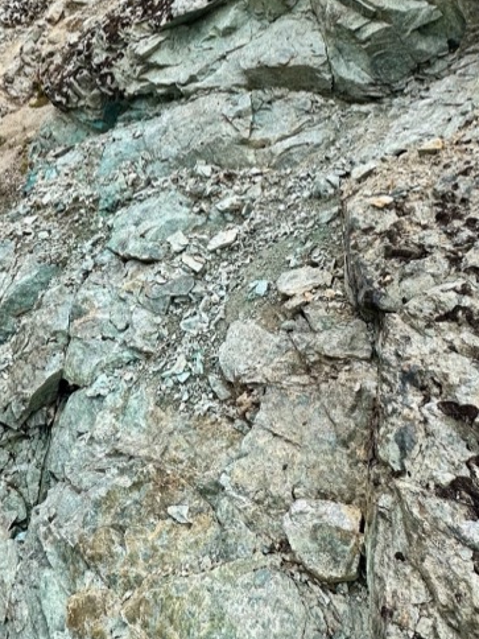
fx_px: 498
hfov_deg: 50.0
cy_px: 114
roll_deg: -1.2
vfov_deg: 59.4
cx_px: 143
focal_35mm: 27
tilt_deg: -4.5
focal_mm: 2.22
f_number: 2.2
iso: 40
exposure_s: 1/720
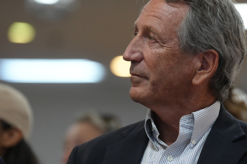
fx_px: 1927
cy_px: 71
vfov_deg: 4.9
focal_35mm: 281
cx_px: 171
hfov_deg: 7.3
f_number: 4
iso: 5000
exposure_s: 1/200
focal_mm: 200
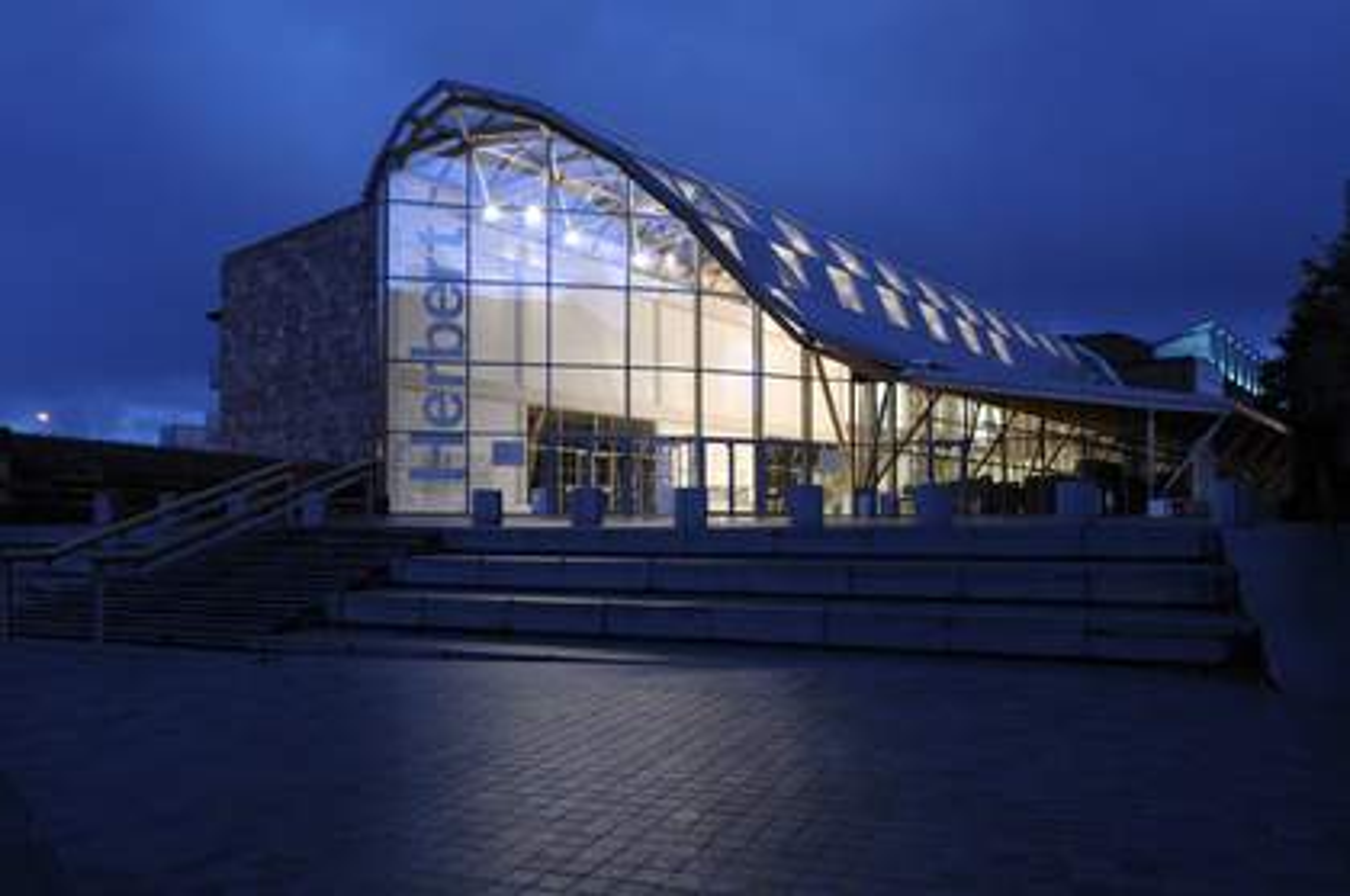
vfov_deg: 50.3
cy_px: 448
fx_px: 955
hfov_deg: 70.5
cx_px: 675
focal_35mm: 26
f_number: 9
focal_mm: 17
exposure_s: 1/1.3
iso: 200
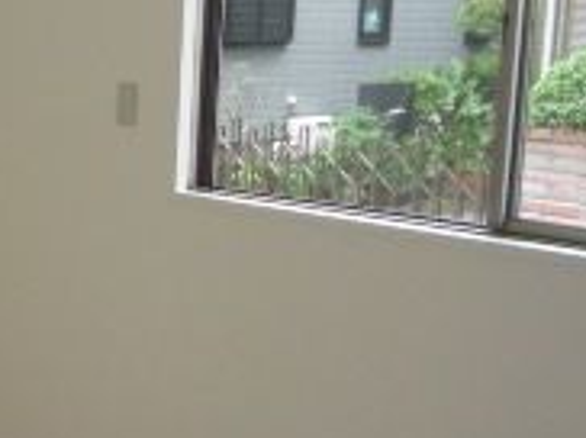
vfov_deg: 16.7
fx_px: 1488
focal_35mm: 88
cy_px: 251
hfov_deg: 21.1
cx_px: -64
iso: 100
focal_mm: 4.4
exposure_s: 1/40
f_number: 2.8
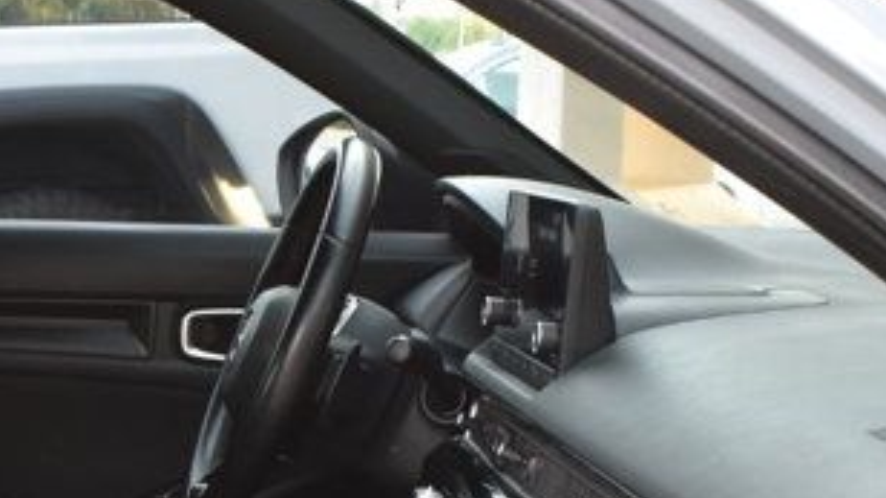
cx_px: 224
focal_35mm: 94
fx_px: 2208
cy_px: 711
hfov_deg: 22.5
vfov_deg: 12.3
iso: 400
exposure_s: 1/30
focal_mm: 18
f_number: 7.1
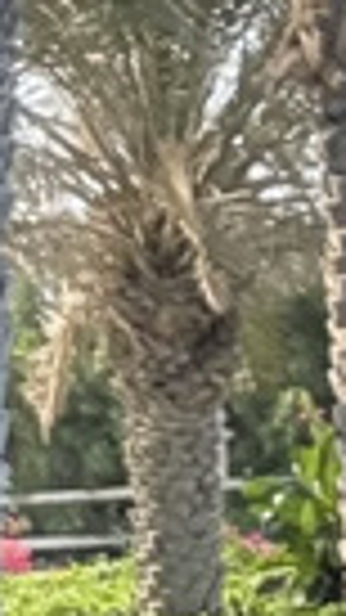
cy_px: 1052
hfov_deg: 4.8
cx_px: -593
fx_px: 3998
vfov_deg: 8.5
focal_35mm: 245
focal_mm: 2.69
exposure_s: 1/400
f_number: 1.9
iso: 40
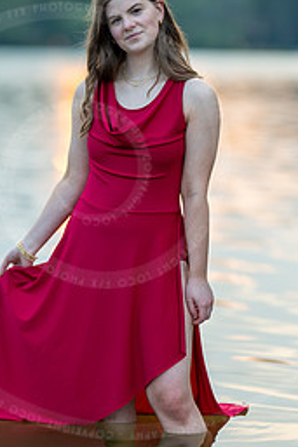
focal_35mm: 149
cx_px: 110
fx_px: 1852
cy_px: 214
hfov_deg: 9.2
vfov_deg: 13.8
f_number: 1.2
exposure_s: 1/500
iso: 200
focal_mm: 85
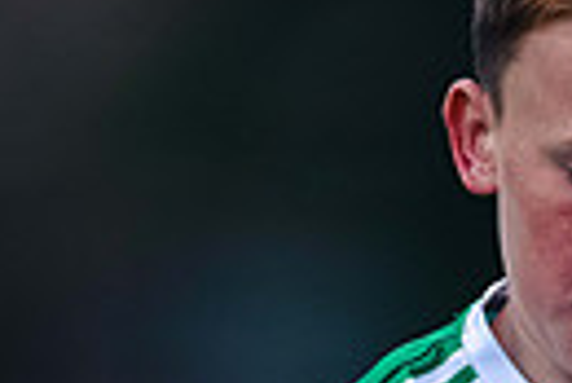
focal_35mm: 1778
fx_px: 28282
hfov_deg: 1.2
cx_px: 532
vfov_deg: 0.8
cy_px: 627
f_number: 2.8
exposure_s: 1/800
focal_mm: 400
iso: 2500
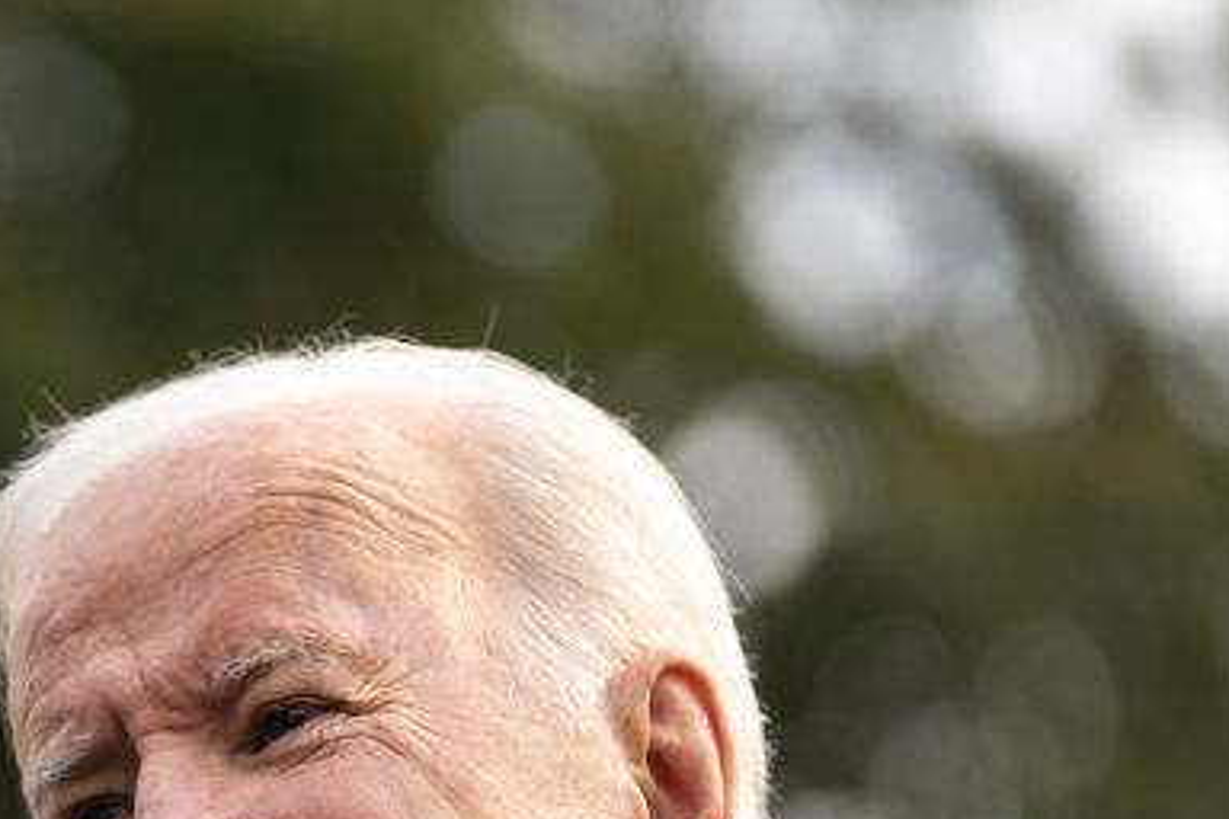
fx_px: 14474
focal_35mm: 424
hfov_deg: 4.9
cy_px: 929
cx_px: -32
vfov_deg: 3.2
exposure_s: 1/1250
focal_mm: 159
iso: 400
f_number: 3.2
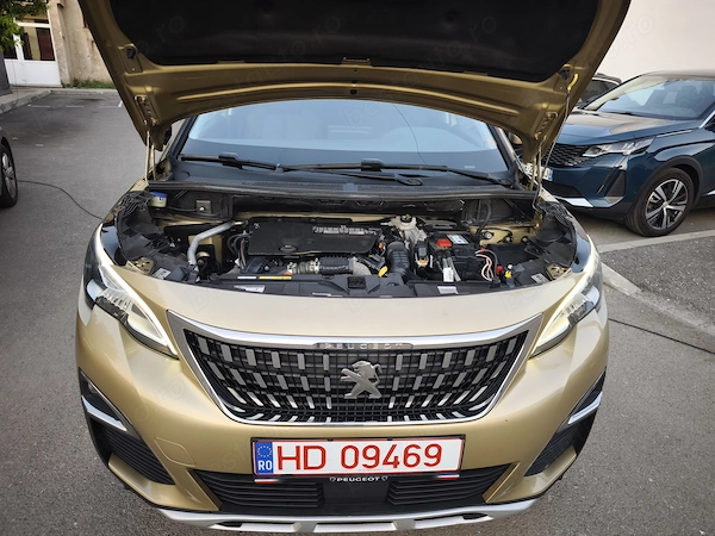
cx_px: 358
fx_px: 475
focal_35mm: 23
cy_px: 268
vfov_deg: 58.9
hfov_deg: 73.9
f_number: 1.6
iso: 125
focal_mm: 6.57
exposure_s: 1/100
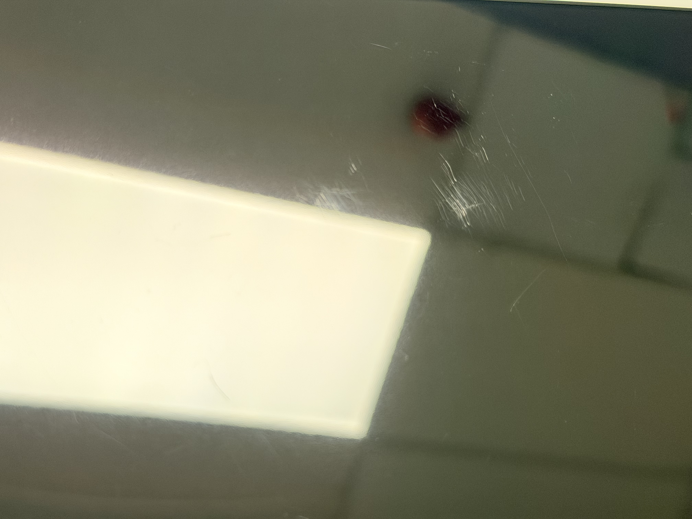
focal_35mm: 48
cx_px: 346
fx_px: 960
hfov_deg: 39.7
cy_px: 260
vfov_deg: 30.3
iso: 250
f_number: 1.78
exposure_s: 1/50
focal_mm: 6.76
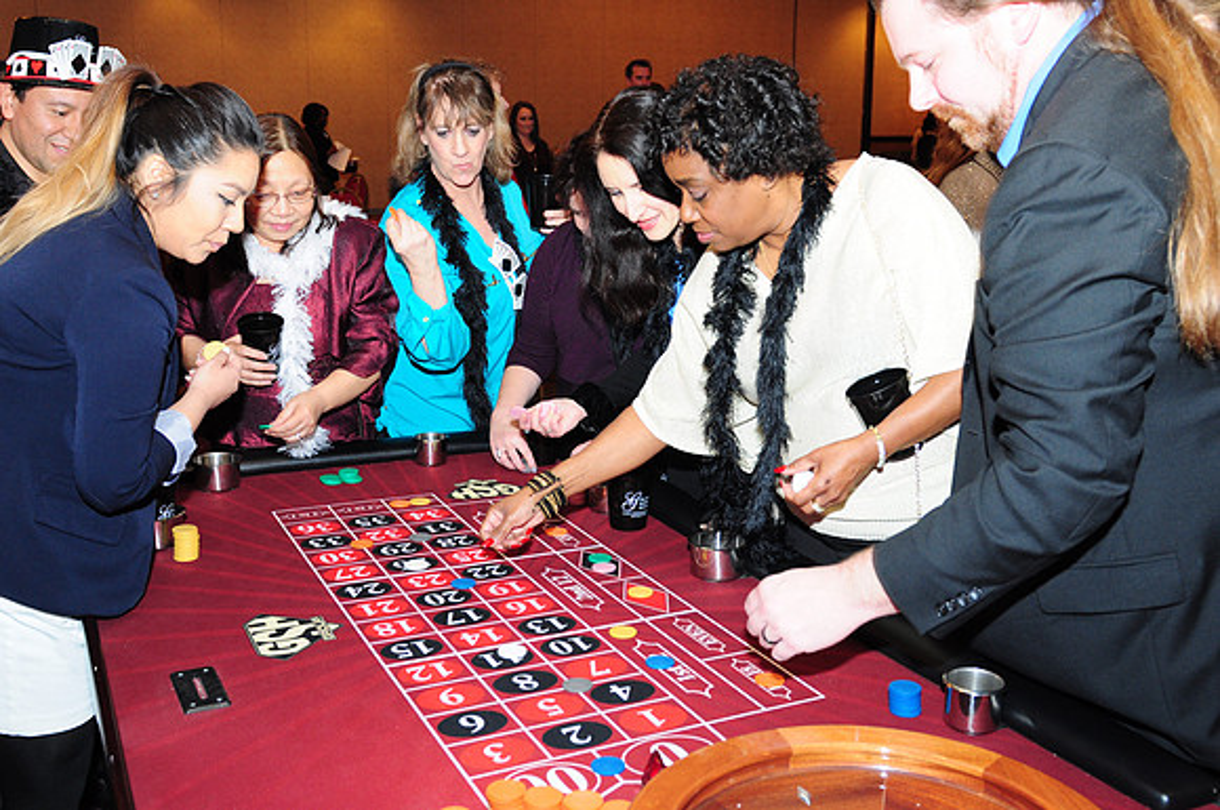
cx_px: 610
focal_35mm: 36
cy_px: 405
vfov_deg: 36.8
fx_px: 1218
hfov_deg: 53.2
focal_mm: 24
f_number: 4
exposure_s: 1/60
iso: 800
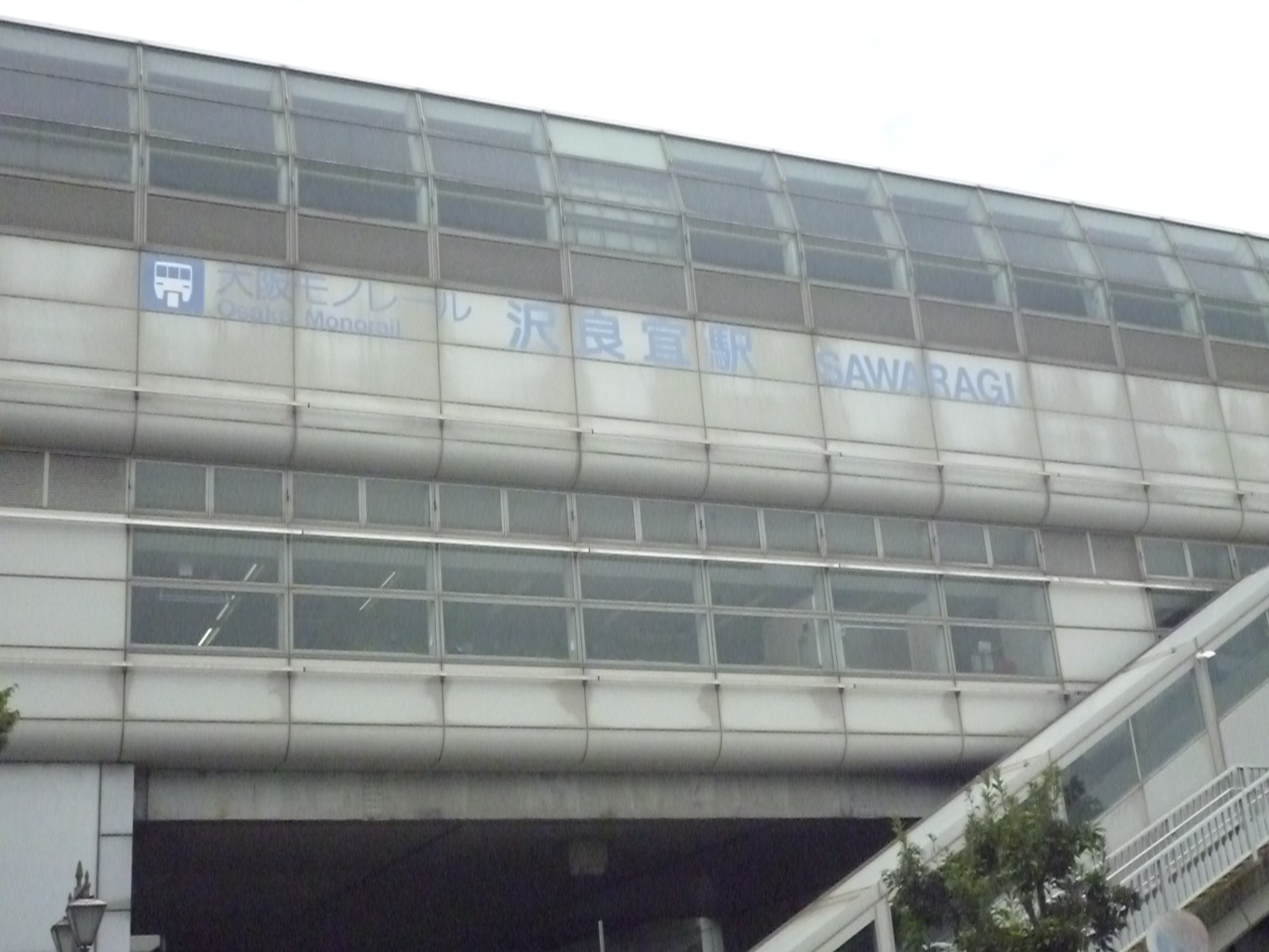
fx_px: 1760
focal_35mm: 48
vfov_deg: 30.3
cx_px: 634
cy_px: 476
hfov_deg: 39.7
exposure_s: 1/1000
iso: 1600
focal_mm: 8.6
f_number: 13
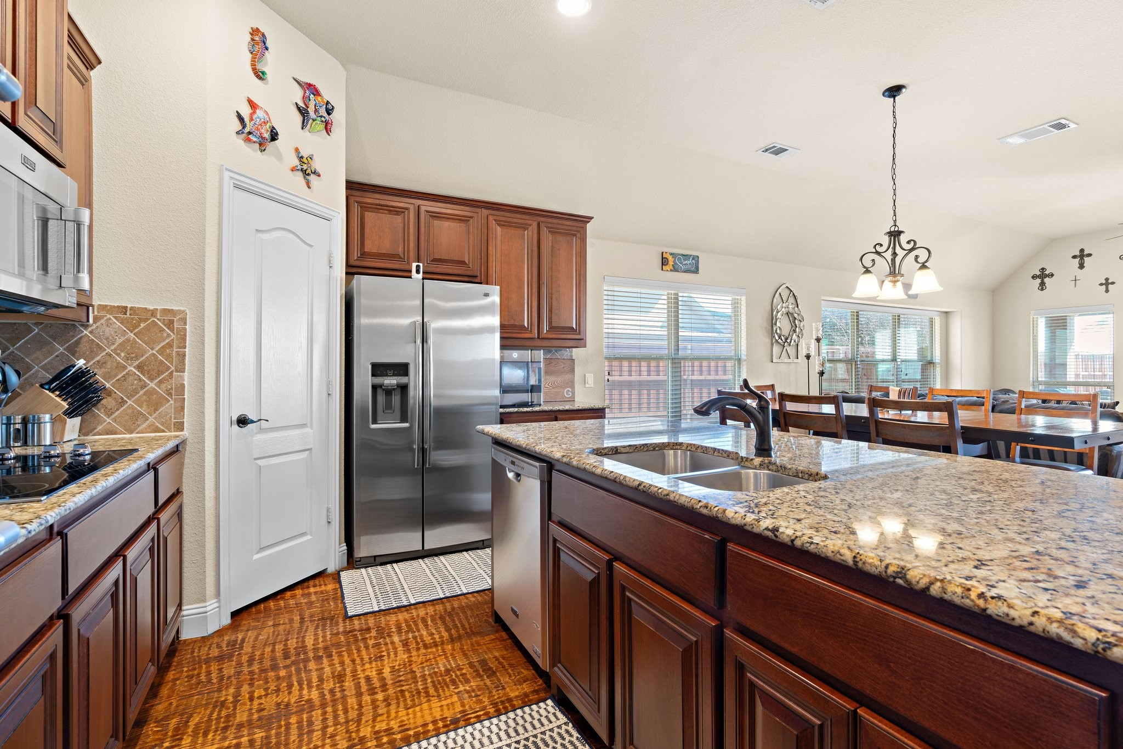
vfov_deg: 73.7
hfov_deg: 96.7
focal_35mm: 16
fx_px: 499
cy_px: 374
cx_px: 562
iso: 250
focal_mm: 16
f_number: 9
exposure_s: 4
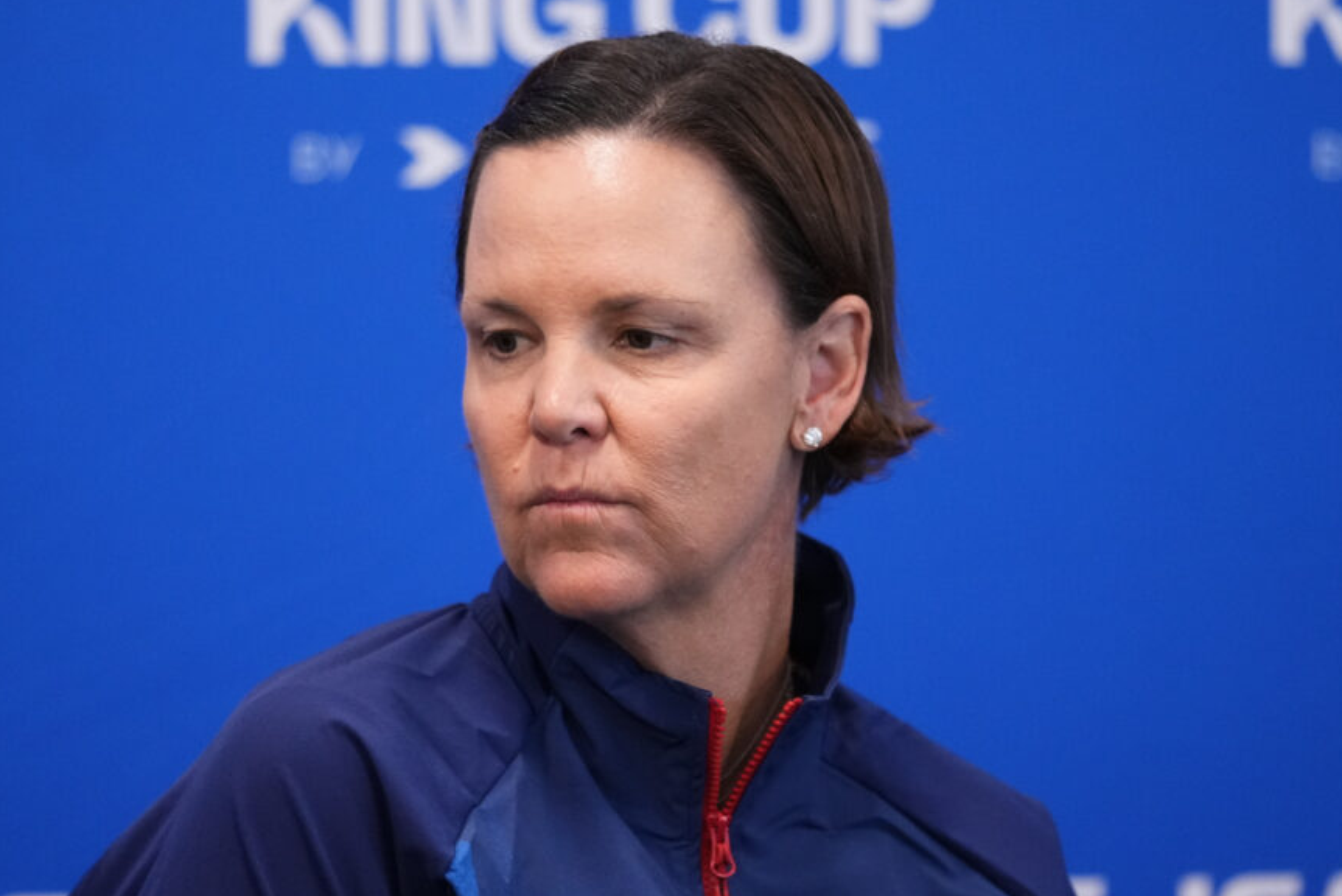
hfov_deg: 5.8
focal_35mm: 356
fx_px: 13275
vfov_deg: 3.9
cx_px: 592
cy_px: 499
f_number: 2.8
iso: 3200
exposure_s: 1/400
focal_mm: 200
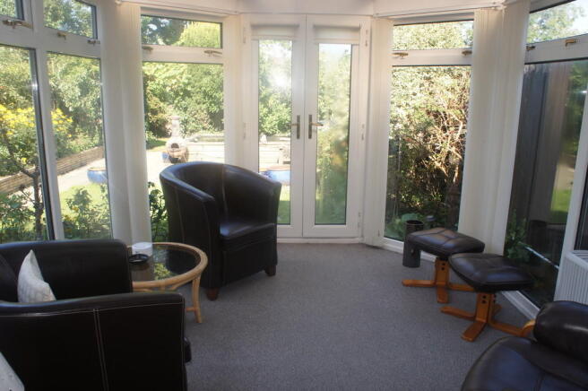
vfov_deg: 47.8
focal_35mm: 27
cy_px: 196
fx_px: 441
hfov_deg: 67.4
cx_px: 294
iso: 200
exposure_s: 1/100
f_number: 5.6
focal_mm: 18
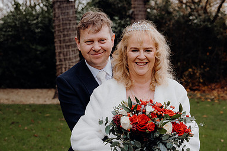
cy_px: 112
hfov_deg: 30.9
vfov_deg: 20.8
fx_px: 410
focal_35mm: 65
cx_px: 122
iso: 1600
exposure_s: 1/250
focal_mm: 43
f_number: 3.5
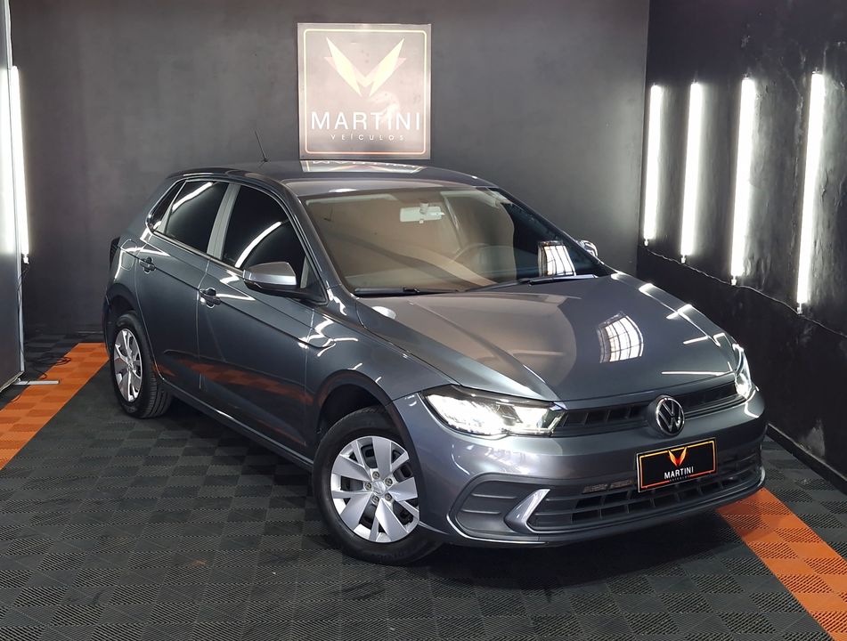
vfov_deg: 59.2
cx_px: 424
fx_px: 565
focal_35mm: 23
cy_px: 320
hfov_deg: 73.7
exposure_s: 1/60
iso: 125
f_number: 1.8
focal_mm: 5.54
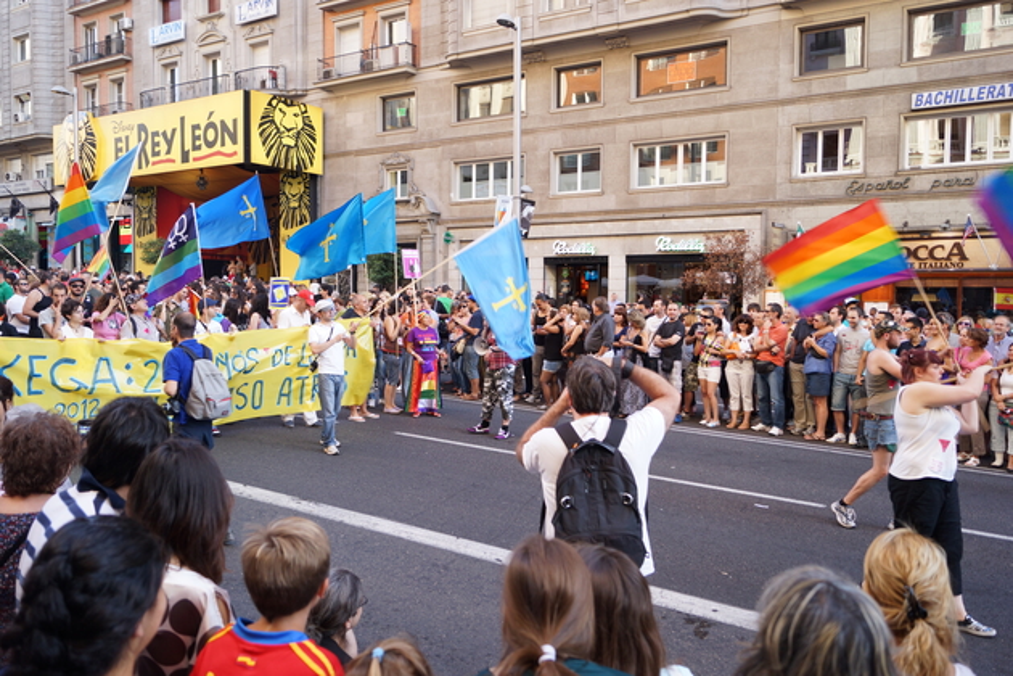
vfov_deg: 43.6
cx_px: 506
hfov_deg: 61.9
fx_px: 844
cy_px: 338
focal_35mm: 30
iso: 200
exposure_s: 1/100
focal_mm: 20
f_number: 3.5
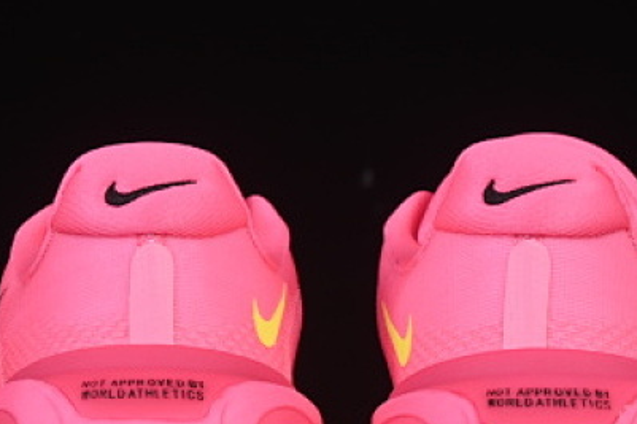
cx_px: 338
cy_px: 286
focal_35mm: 202
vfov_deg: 6.8
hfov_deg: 10.2
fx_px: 3573
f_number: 8
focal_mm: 50
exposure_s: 1/80
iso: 160
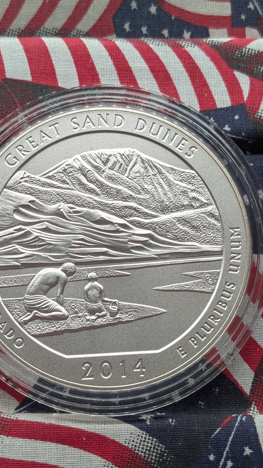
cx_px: 106
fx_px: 756
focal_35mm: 61
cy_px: 262
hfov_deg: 19.7
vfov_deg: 34.3
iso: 19
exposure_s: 1/76.5
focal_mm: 6.9
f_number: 1.68
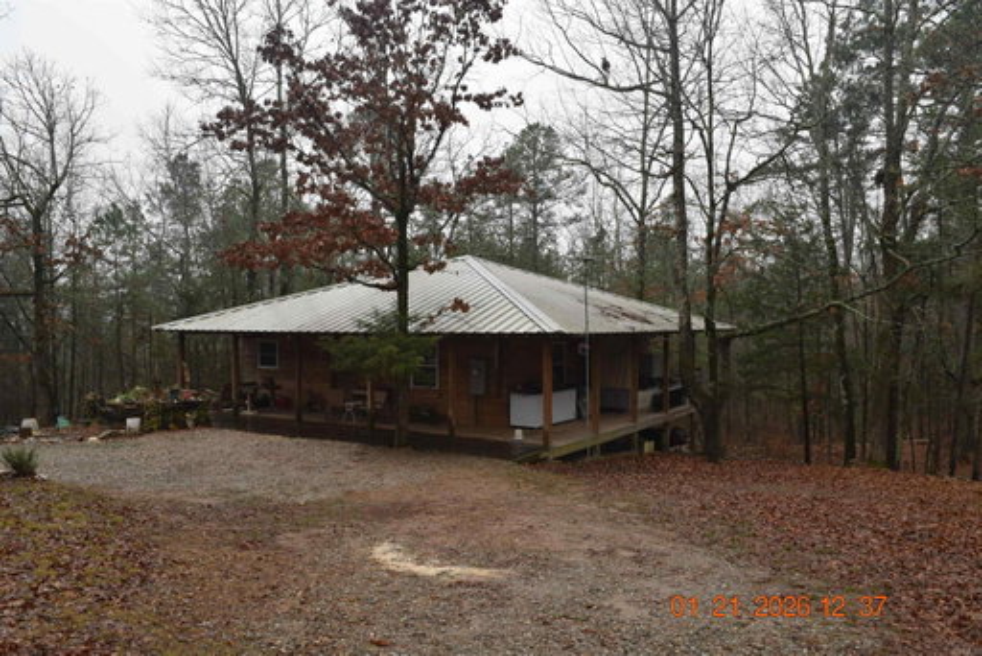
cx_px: 491
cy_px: 328
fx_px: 737
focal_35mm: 27
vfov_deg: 48.0
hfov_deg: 67.4
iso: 400
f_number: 8
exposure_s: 1/125
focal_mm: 18
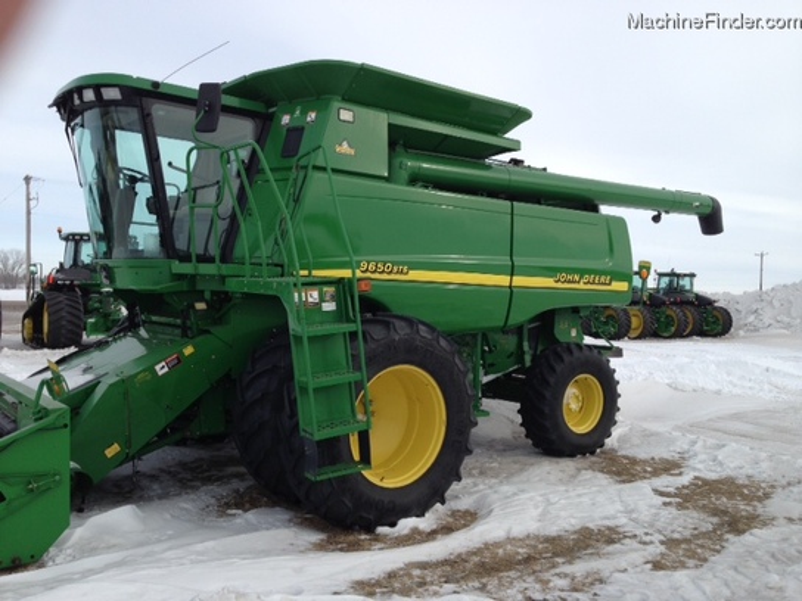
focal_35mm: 33
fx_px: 765
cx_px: 401
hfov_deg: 55.4
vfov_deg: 42.9
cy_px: 300
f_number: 2.4
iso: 50
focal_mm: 4.13
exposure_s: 1/1205
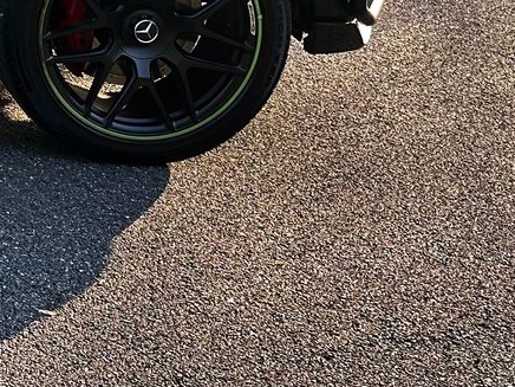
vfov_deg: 15.2
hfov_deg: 18.0
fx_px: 1309
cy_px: -232
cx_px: -392
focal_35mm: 88
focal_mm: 6.86
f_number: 1.78
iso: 64
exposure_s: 1/245
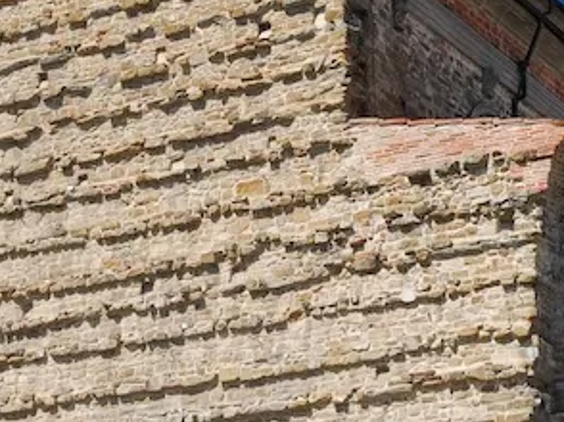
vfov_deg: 12.3
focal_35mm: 118
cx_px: 487
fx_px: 1921
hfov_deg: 16.5
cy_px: -49
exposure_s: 1/60
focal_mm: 20
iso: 100
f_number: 6.3
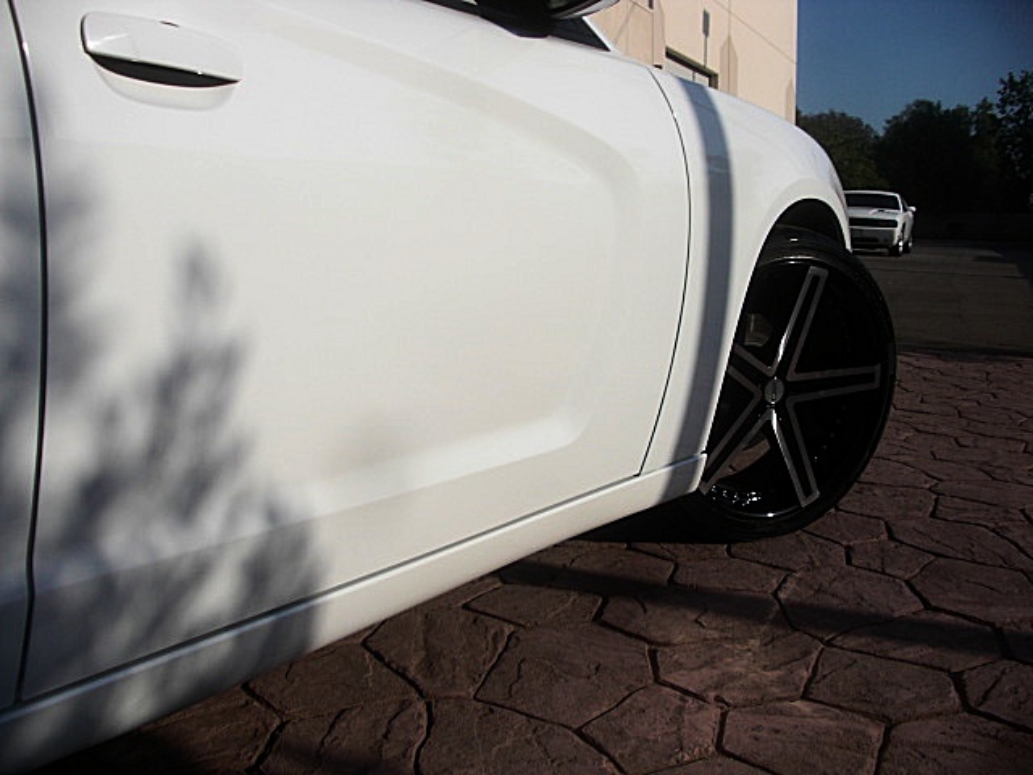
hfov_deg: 51.4
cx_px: 516
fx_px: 1074
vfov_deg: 39.7
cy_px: 388
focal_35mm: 36
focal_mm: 6.3
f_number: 7.9
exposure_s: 1/250
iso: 50
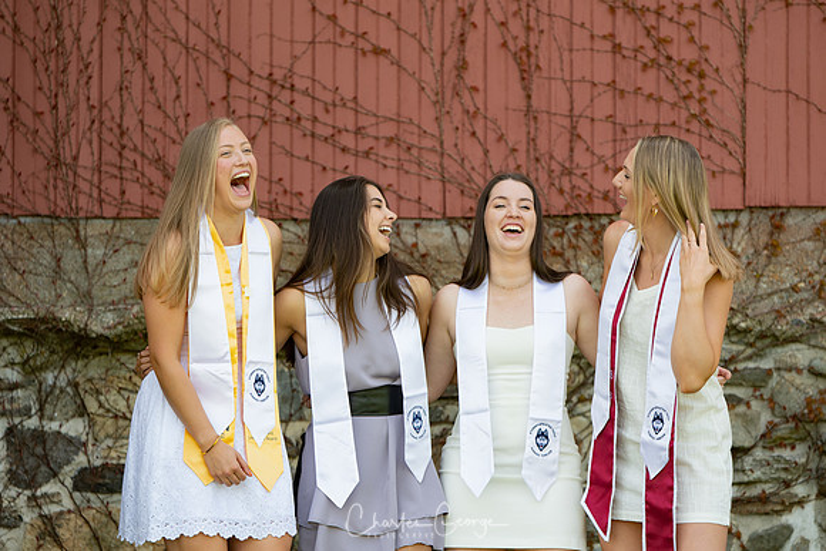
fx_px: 4647
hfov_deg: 10.2
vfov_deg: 6.8
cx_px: 413
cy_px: 276
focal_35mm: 202
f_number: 2.8
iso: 100
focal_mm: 135
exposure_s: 1/250
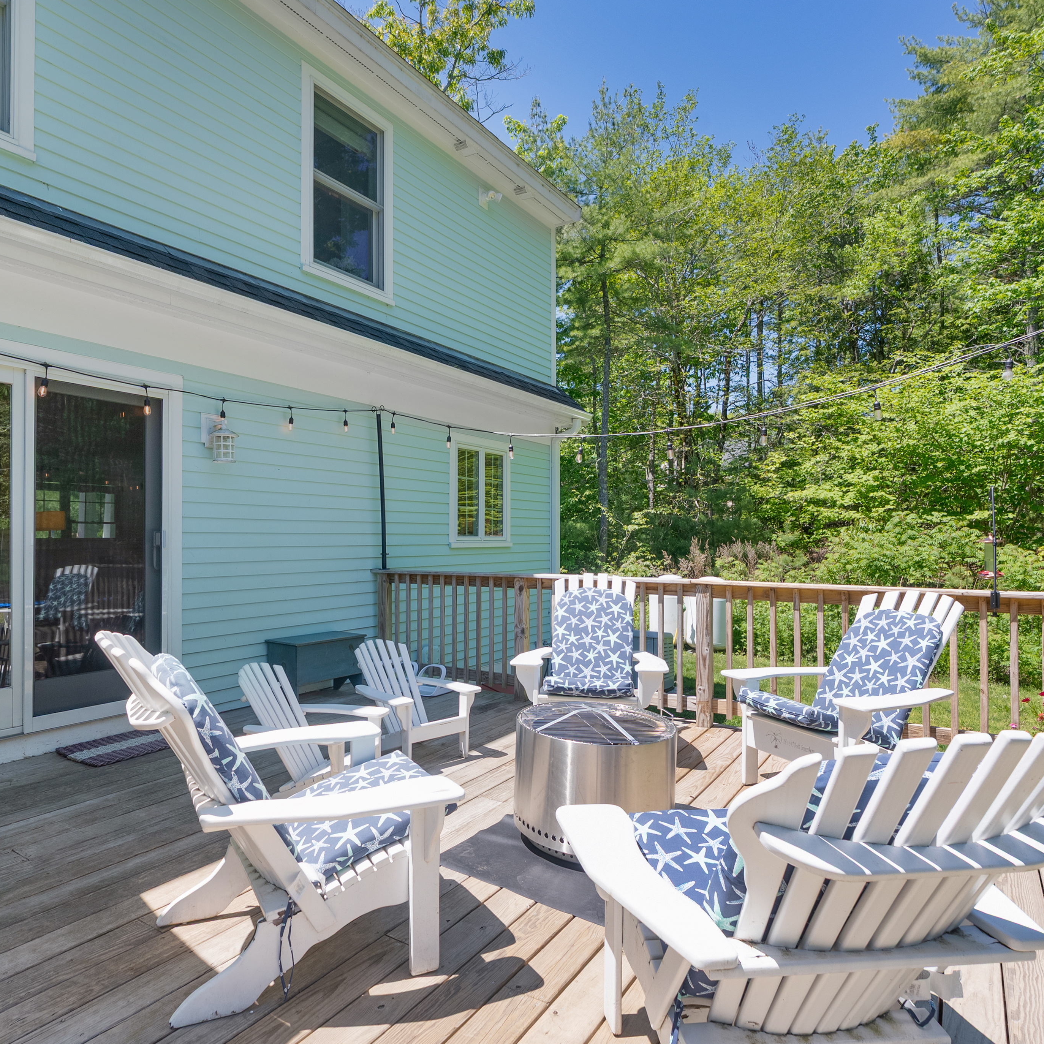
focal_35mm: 21
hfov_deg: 71.8
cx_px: 455
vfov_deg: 72.1
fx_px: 717
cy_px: 527
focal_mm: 16
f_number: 7.1
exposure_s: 1/640
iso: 320
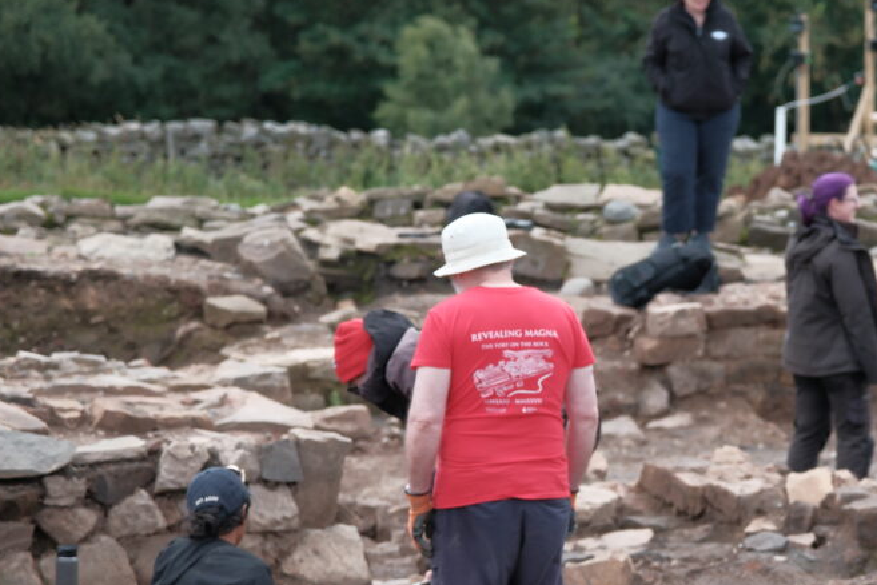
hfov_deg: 11.0
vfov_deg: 7.3
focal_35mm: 187
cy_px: 363
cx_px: 667
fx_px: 4555
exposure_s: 1/1100
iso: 500
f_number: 4
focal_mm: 80
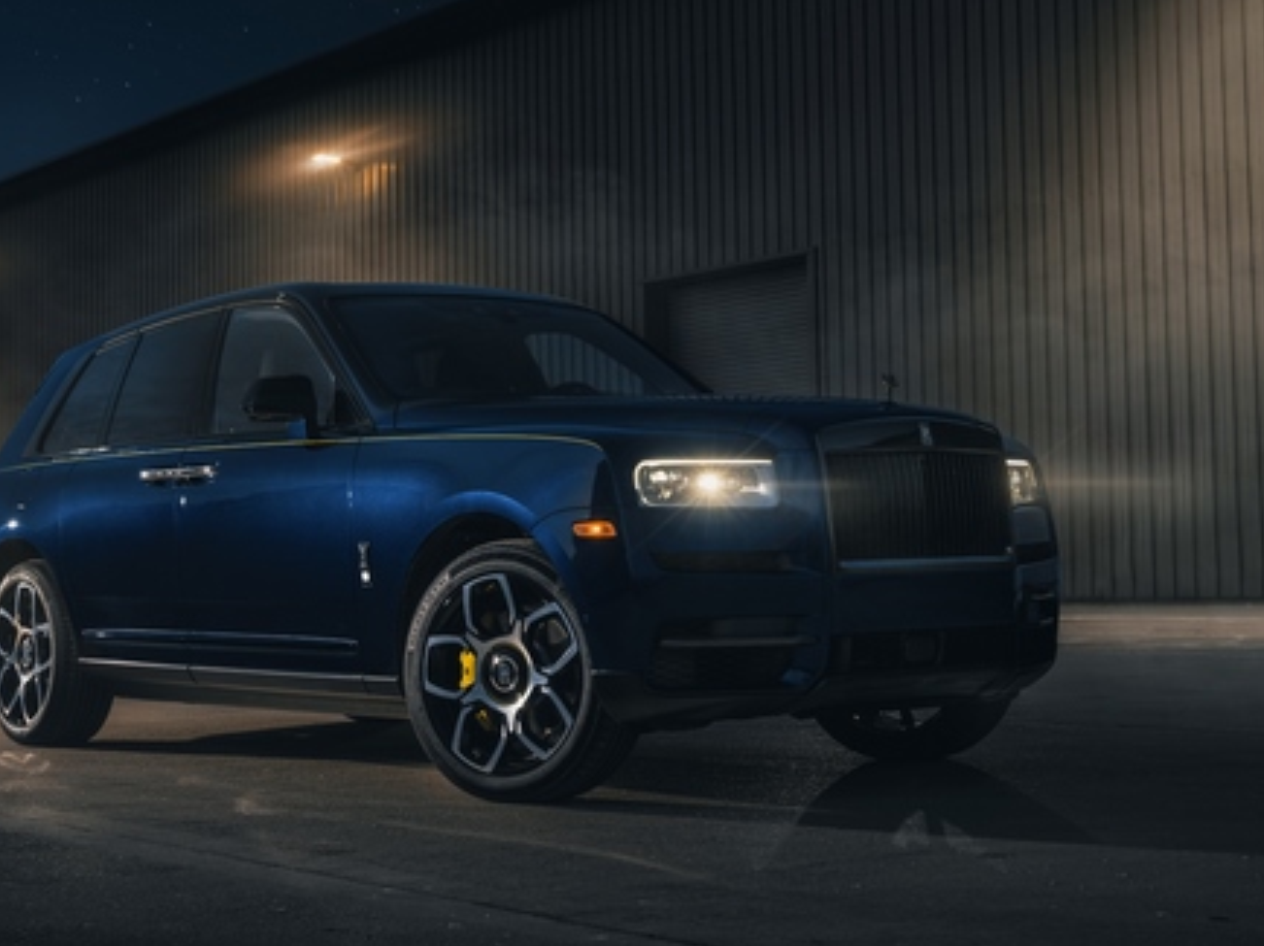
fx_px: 2153
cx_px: 498
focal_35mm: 59
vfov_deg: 24.8
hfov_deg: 32.6
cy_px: 432
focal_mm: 38
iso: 250
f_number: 6.3
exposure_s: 1/30
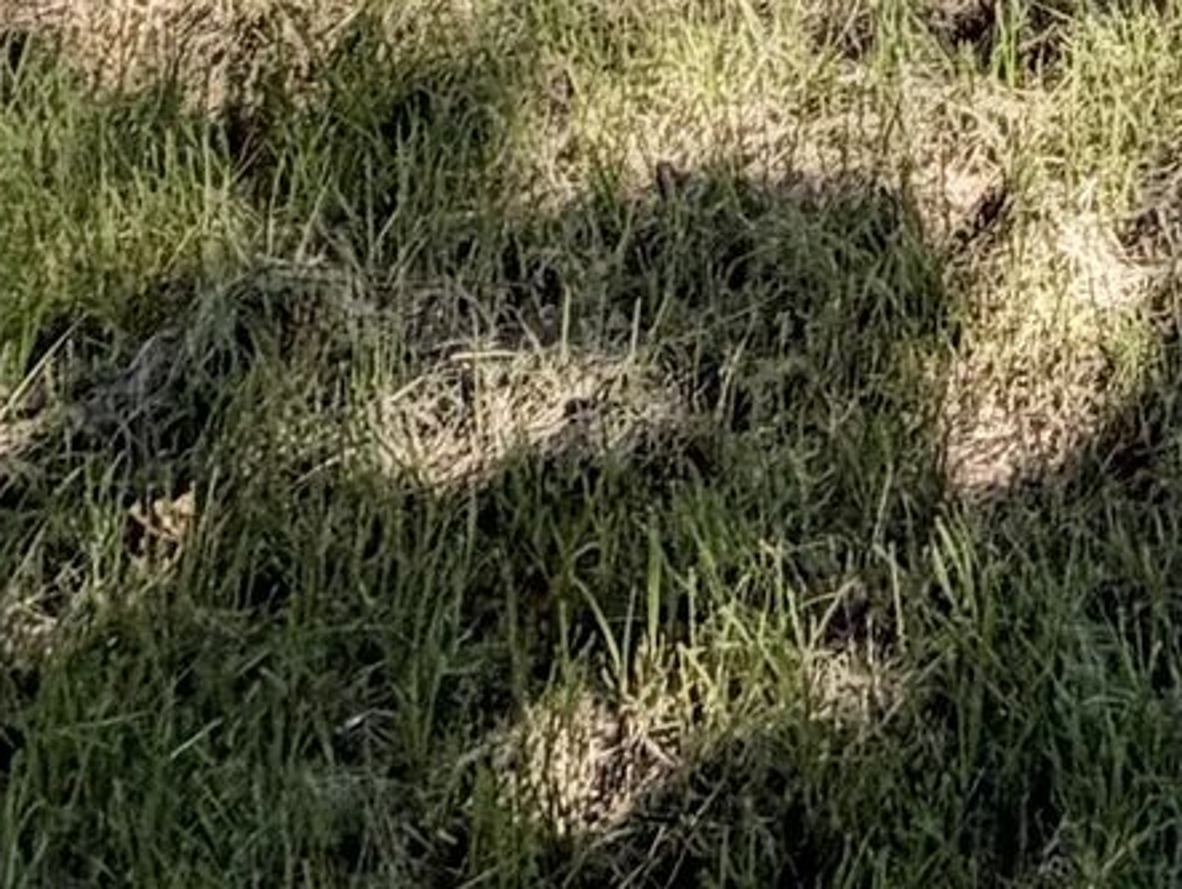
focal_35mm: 97
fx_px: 3315
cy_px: -2138
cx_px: 2271
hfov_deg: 16.2
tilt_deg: +8.7
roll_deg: -0.5
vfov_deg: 9.6
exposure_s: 1/625
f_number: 2.2
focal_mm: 2.22
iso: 40
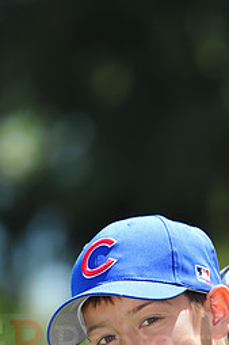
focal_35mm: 457
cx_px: 153
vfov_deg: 4.5
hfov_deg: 3.0
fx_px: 4366
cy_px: 333
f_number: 4.5
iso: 200
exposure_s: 1/640
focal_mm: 200
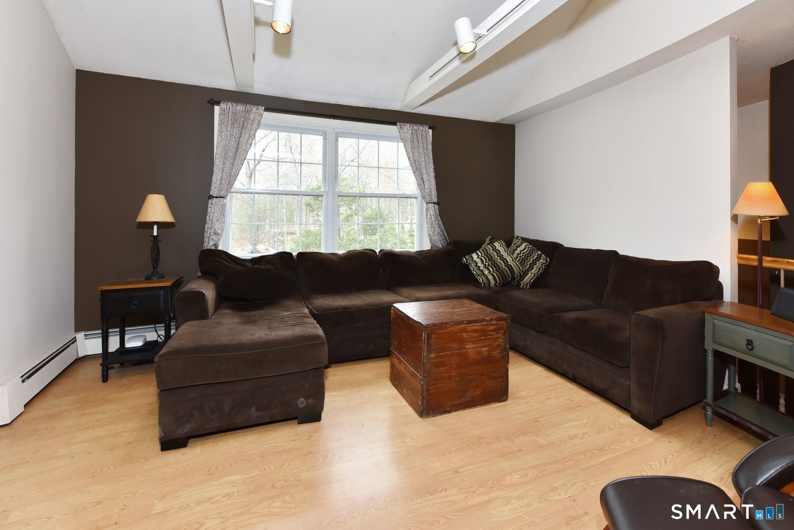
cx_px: 397
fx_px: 309
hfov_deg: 104.2
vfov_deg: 81.3
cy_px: 265
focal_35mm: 14
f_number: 6.3
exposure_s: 1/200
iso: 800
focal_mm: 14
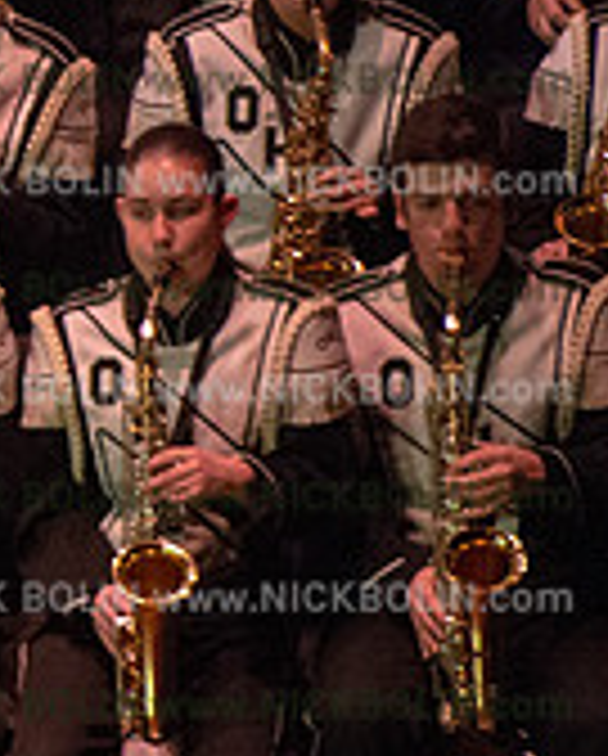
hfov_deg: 1.2
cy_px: -27
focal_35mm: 1292
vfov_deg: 1.5
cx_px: -482
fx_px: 28982
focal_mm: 400
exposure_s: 1/200
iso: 8000
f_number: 5.6
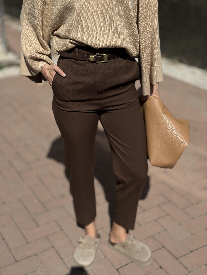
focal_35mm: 48
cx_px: 104
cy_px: 138
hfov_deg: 30.3
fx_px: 383
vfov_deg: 39.7
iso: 100
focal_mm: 6.86
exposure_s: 1/15873
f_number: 1.78
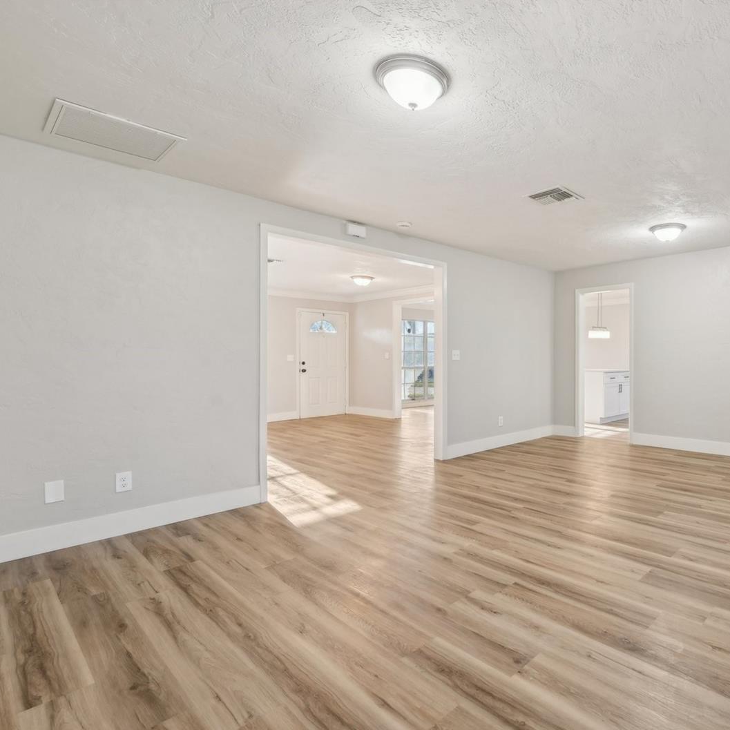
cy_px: 363
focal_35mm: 18
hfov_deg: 75.3
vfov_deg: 80.7
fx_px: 429
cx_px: 541
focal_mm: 14
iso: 400
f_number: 8
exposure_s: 1/20
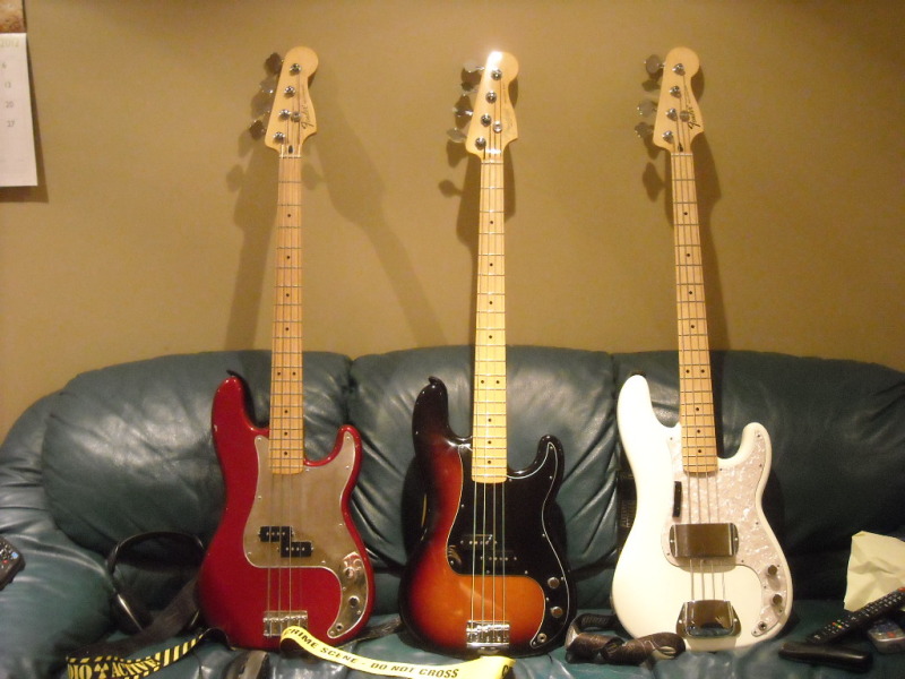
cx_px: 452
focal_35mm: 49
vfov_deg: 29.7
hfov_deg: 38.9
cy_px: 340
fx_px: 1281
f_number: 3.2
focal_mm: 7.9
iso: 800
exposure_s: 1/20
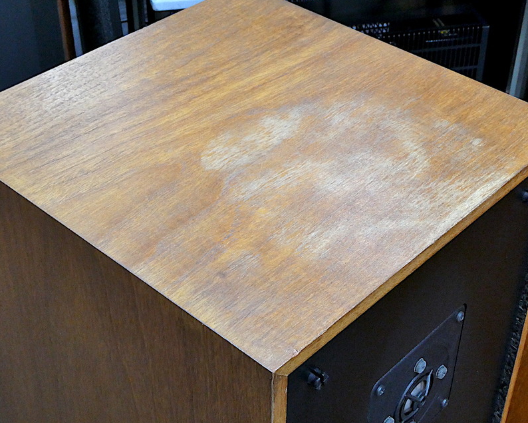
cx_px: 255
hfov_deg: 32.0
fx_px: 922
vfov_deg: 25.8
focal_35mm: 59
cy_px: 195
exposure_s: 1/6
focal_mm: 9
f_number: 7.1
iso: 400
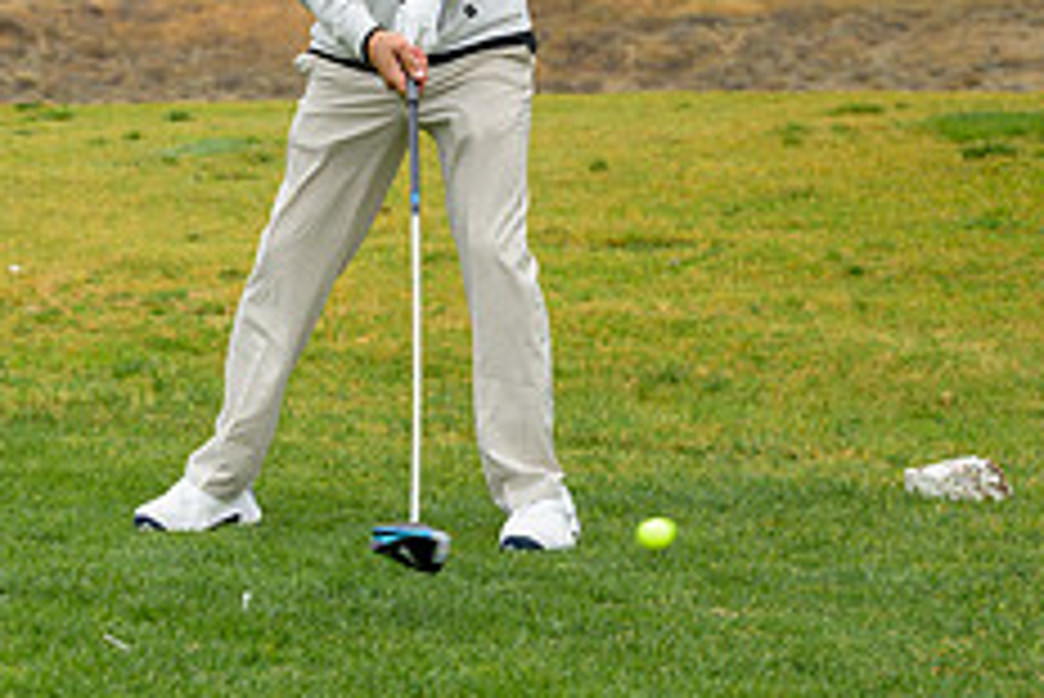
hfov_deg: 16.8
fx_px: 3482
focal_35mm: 120
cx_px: 76
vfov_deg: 11.2
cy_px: -151
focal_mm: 48
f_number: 4
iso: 800
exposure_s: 1/5000
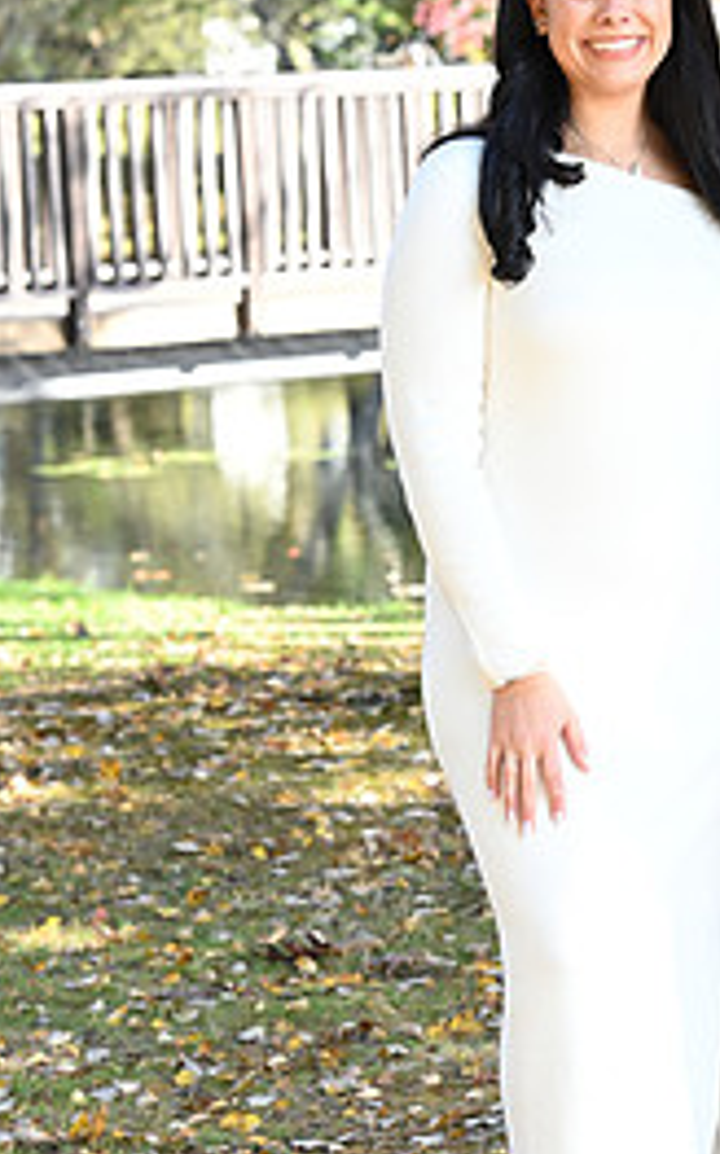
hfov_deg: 6.8
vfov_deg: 11.0
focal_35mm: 191
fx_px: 6006
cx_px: 696
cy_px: 584
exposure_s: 1/160
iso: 320
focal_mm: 85
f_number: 5.6
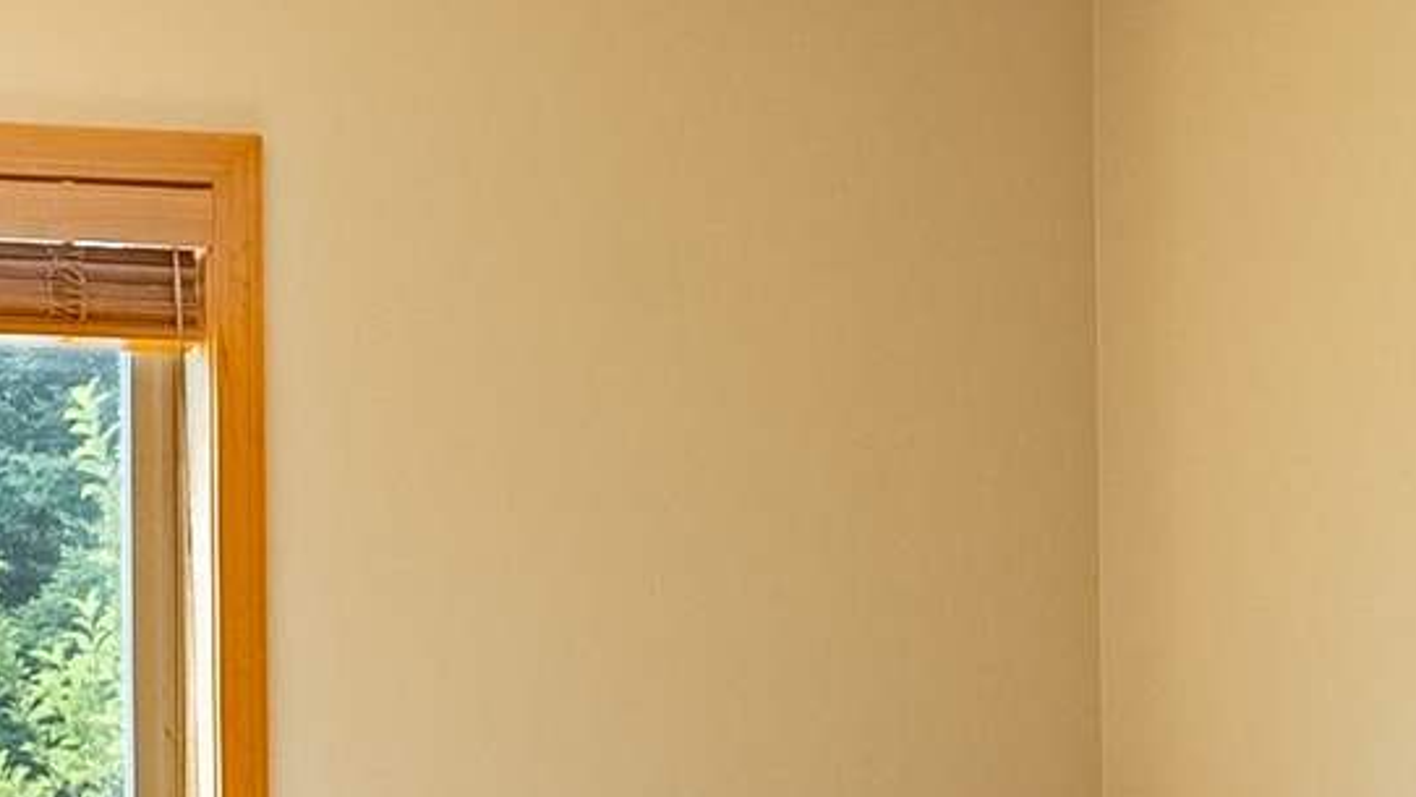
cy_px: 998
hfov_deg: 20.9
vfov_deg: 11.7
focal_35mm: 101
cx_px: 246
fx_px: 3793
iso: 400
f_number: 8
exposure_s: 1/400
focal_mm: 17
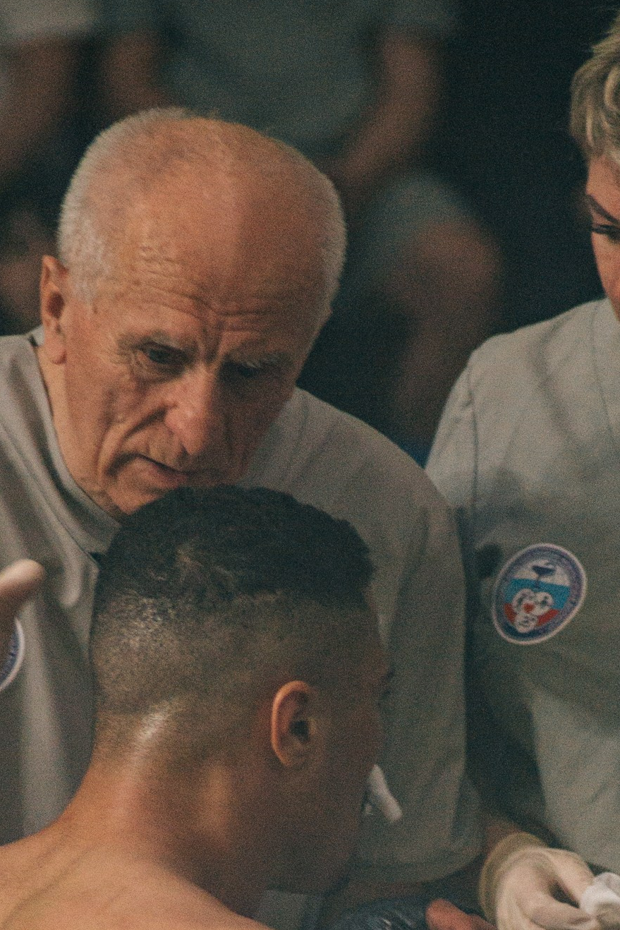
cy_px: 958
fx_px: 10975
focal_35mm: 425
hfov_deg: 3.2
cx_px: 372
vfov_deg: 4.8
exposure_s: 1/200
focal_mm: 160
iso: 2000
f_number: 4
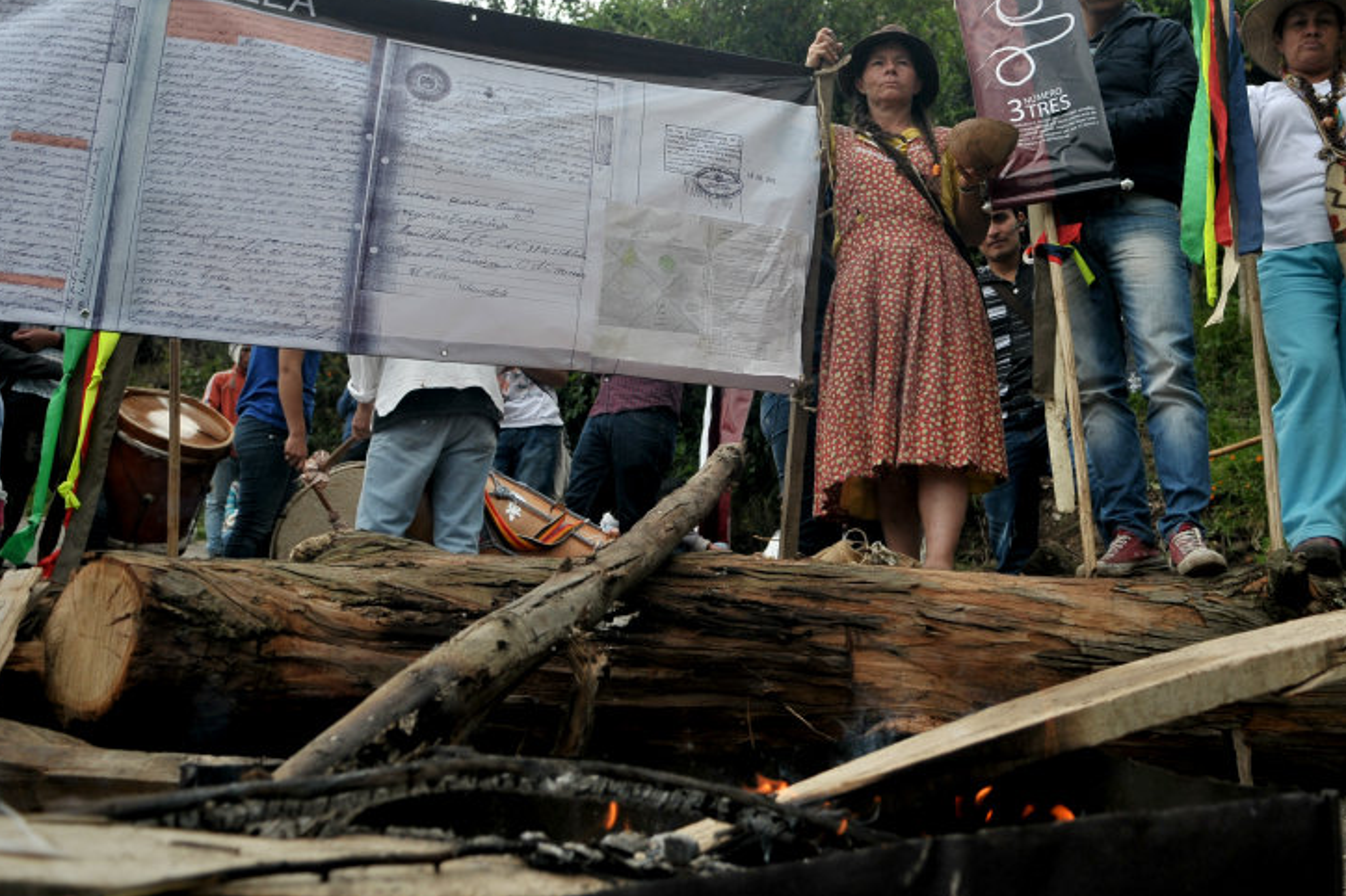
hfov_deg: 54.2
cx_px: 844
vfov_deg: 37.7
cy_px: 298
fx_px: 1296
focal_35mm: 35
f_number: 2.8
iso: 160
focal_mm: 17
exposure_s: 1/1250
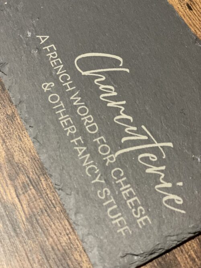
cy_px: 134
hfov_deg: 28.0
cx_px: 100
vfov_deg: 36.8
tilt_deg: -61.7
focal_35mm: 52
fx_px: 403
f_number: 2
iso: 250
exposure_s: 1/33
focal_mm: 6
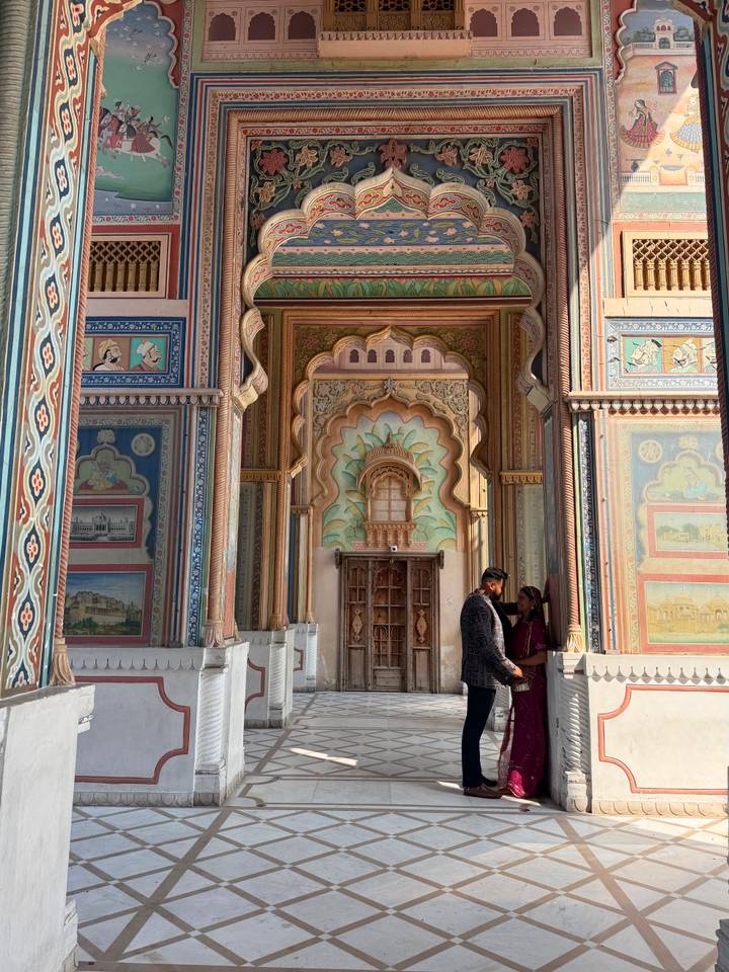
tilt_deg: +9.4
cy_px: 486
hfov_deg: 56.8
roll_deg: -1.0
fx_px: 674
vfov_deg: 71.6
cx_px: 364
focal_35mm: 24
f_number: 1.78
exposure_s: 1/1553
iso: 80
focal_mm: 6.76
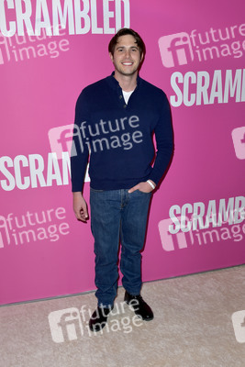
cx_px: 122
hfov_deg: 38.9
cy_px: 184
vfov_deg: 55.8
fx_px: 347
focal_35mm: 34
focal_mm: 34
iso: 160
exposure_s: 1/250
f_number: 6.3
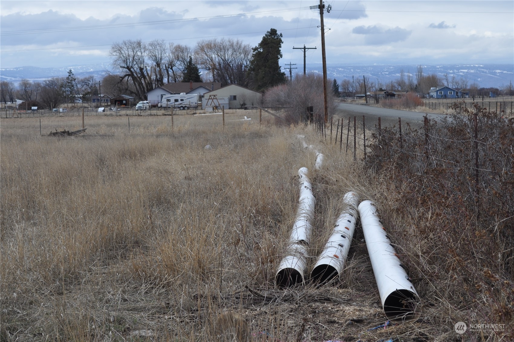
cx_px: 257
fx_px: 1176
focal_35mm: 82
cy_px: 171
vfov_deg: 16.5
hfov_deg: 24.6
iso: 200
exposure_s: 1/320
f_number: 9
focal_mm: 55
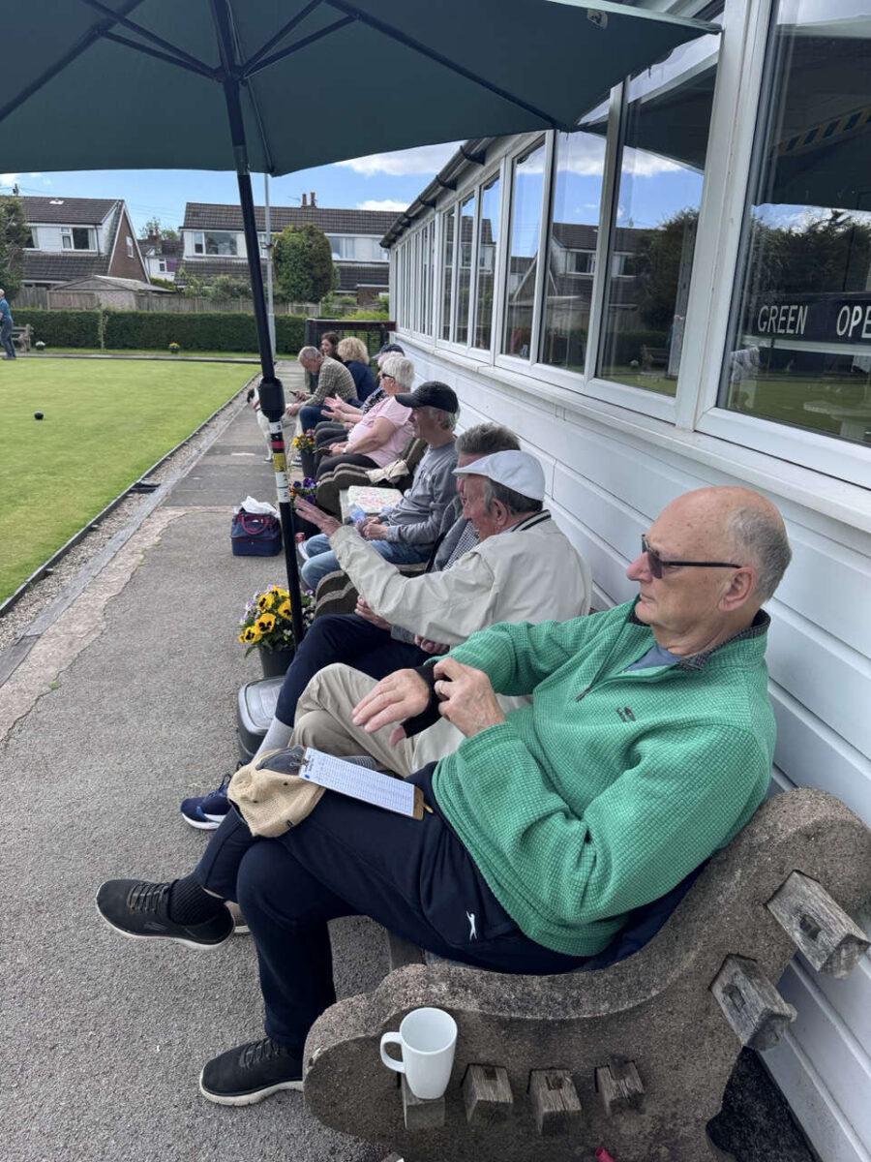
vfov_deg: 71.6
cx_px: 436
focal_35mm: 24
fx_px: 805
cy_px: 581
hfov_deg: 56.8
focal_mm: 6.8
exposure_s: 1/1721
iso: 80
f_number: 1.8
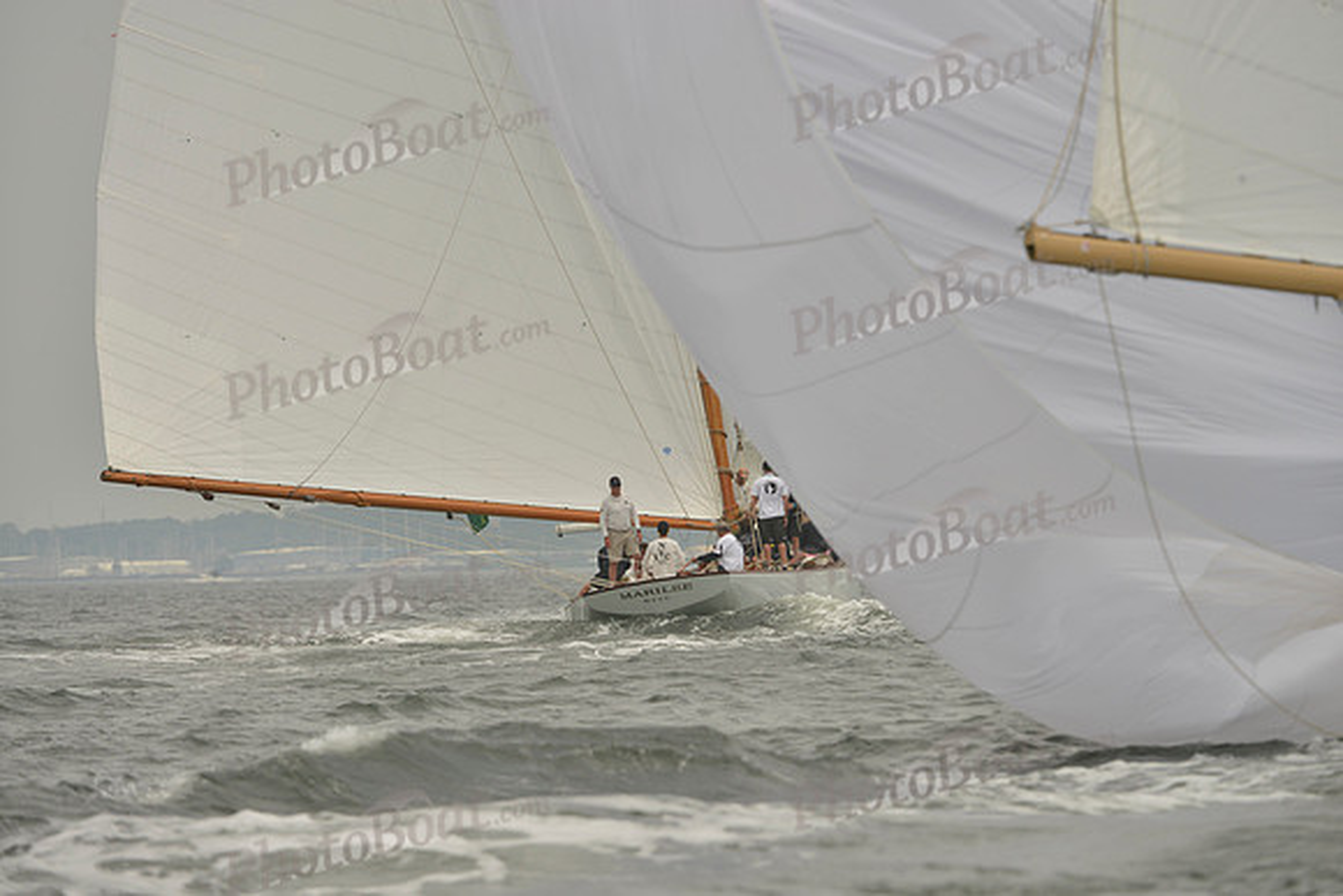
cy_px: 448
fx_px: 12686
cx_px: 672
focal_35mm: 340
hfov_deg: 6.1
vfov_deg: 4.0
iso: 280
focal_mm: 340
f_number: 8
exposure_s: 1/1250
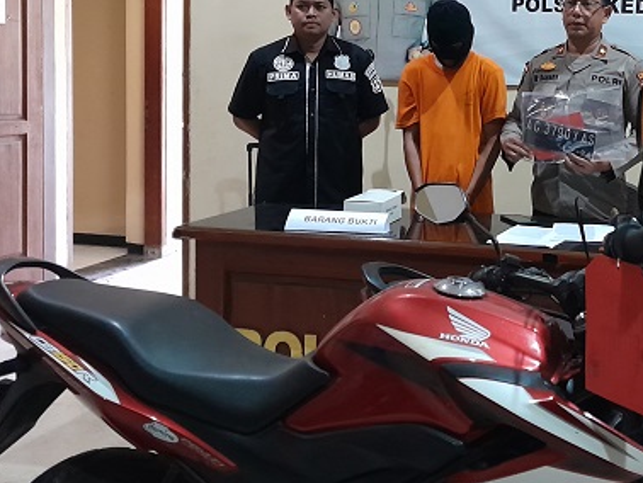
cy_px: 116
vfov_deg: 28.7
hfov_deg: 36.9
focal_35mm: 50
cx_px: 507
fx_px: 929
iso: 800
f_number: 1.8
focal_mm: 4
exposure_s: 1/25
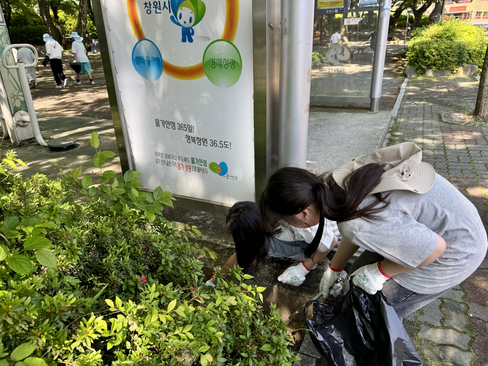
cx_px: 244
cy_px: 183
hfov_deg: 71.6
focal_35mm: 24
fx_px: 338
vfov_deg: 56.8
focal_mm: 6.76
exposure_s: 1/539
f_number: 1.78
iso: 80
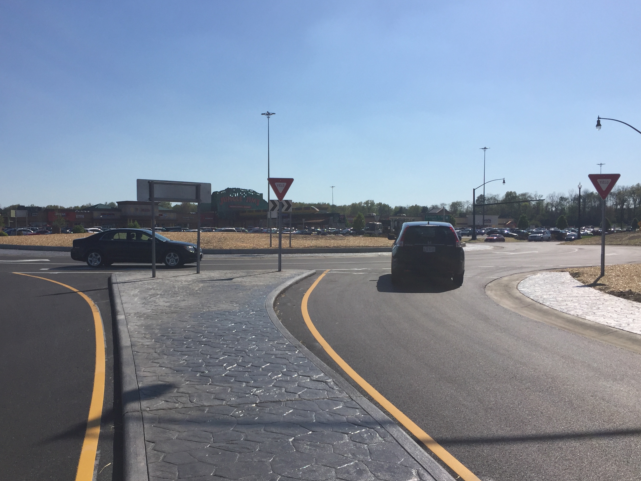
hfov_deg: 52.3
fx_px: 648
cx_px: 261
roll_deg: +0.0
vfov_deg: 40.7
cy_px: 254
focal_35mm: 35
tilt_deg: -2.3
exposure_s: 1/4950
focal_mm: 4.15
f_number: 2.2
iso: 32
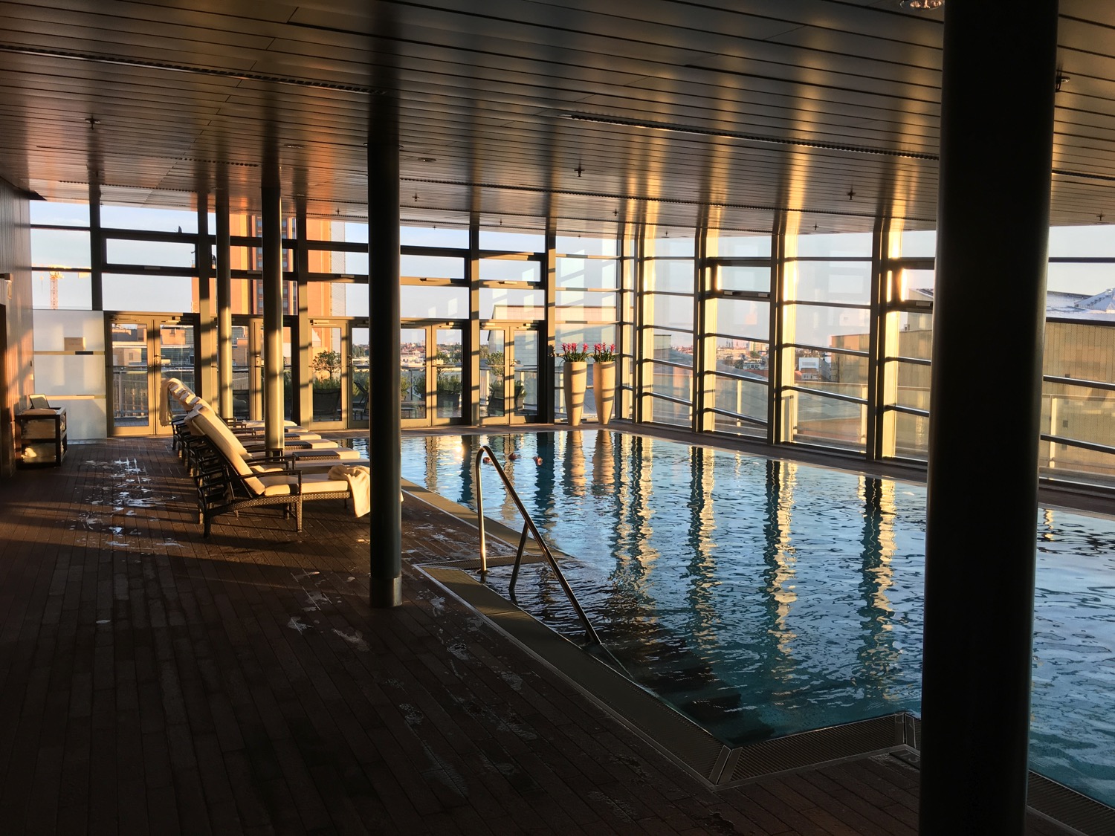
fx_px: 934
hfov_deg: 61.7
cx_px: 558
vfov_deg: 48.2
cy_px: 418
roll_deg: +0.0
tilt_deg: -4.0
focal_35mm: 29
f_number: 2.2
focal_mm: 4.15
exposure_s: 1/100
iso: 25
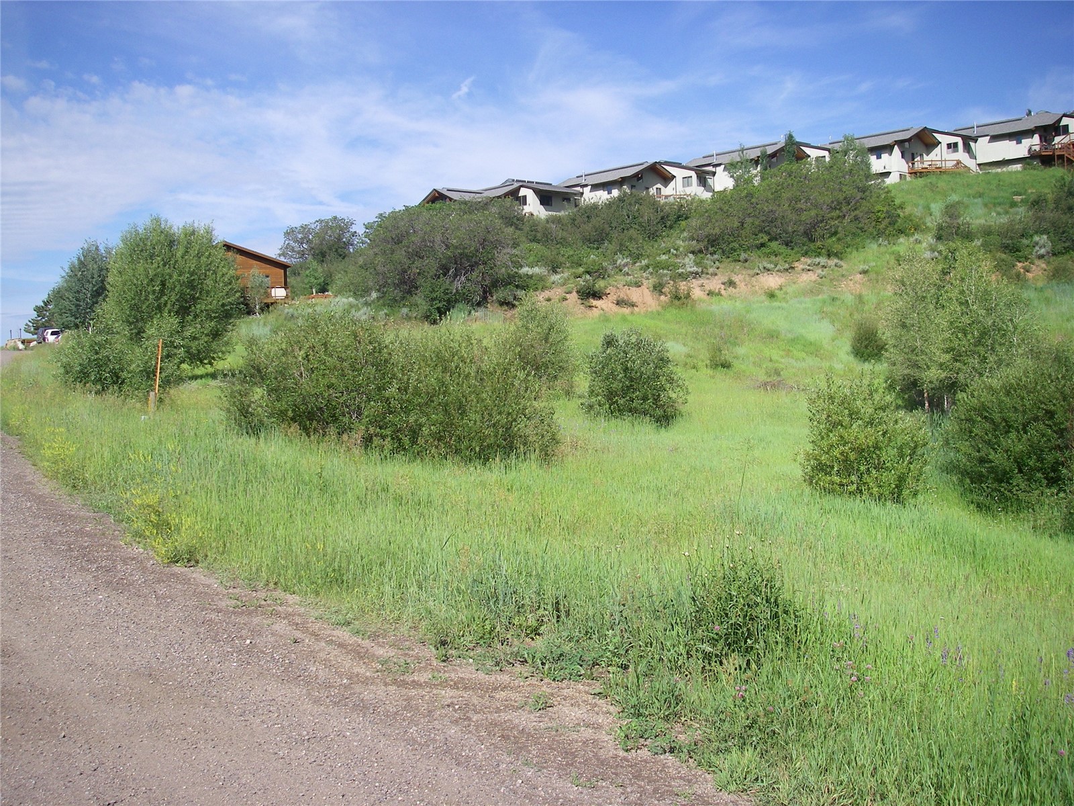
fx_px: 1179
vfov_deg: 37.7
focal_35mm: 38
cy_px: 403
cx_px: 537
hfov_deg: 49.0
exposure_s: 1/640
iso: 64
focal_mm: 6.3
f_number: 3.3
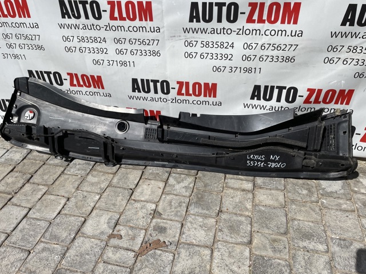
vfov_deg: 53.0
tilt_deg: -37.4
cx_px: 183
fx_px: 275
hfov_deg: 67.3
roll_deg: +2.3
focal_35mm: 26
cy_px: 137
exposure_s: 1/5814
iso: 32
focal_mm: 4.2
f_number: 1.6
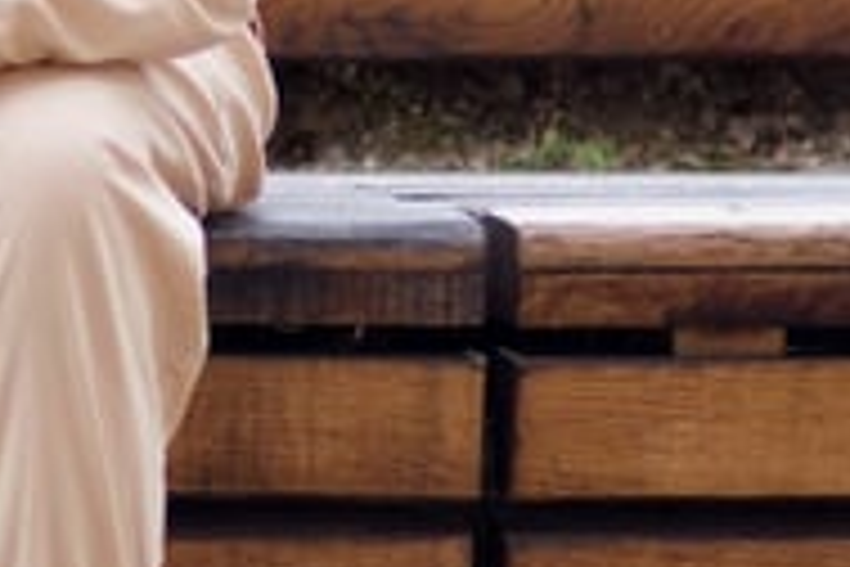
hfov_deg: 2.5
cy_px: -88
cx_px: 31
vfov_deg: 1.7
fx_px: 19171
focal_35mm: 812
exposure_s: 1/1100
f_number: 1.8
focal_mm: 85
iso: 160
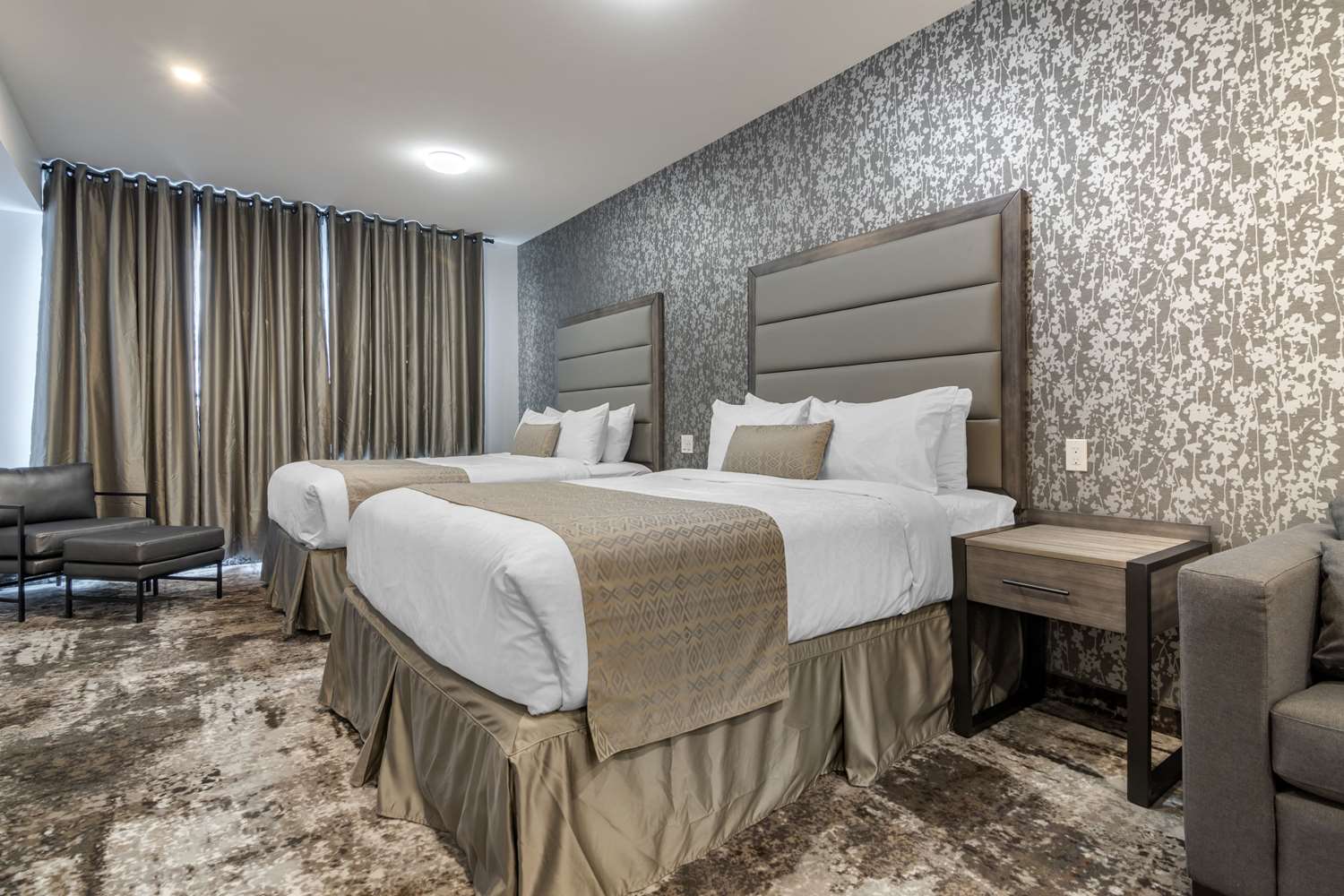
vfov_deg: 72.1
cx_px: 672
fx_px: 616
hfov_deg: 95.0
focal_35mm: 16
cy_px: 448
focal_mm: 11
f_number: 8
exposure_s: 1/3
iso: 200
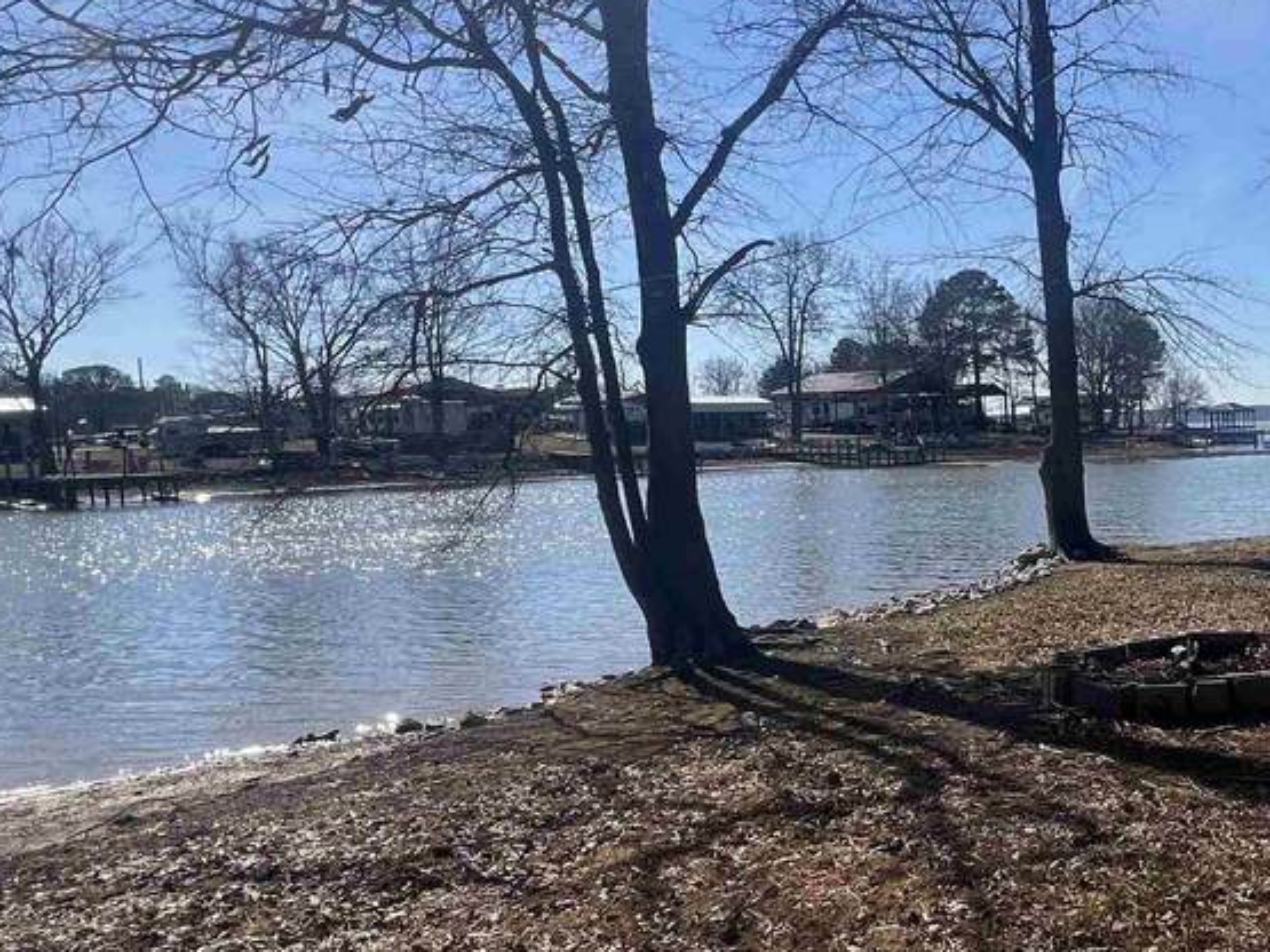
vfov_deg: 46.7
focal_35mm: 30
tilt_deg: -5.1
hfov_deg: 50.1
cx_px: 1236
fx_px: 1100
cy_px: 519
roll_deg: +2.0
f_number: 1.8
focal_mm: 1.57
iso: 32
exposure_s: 1/1946
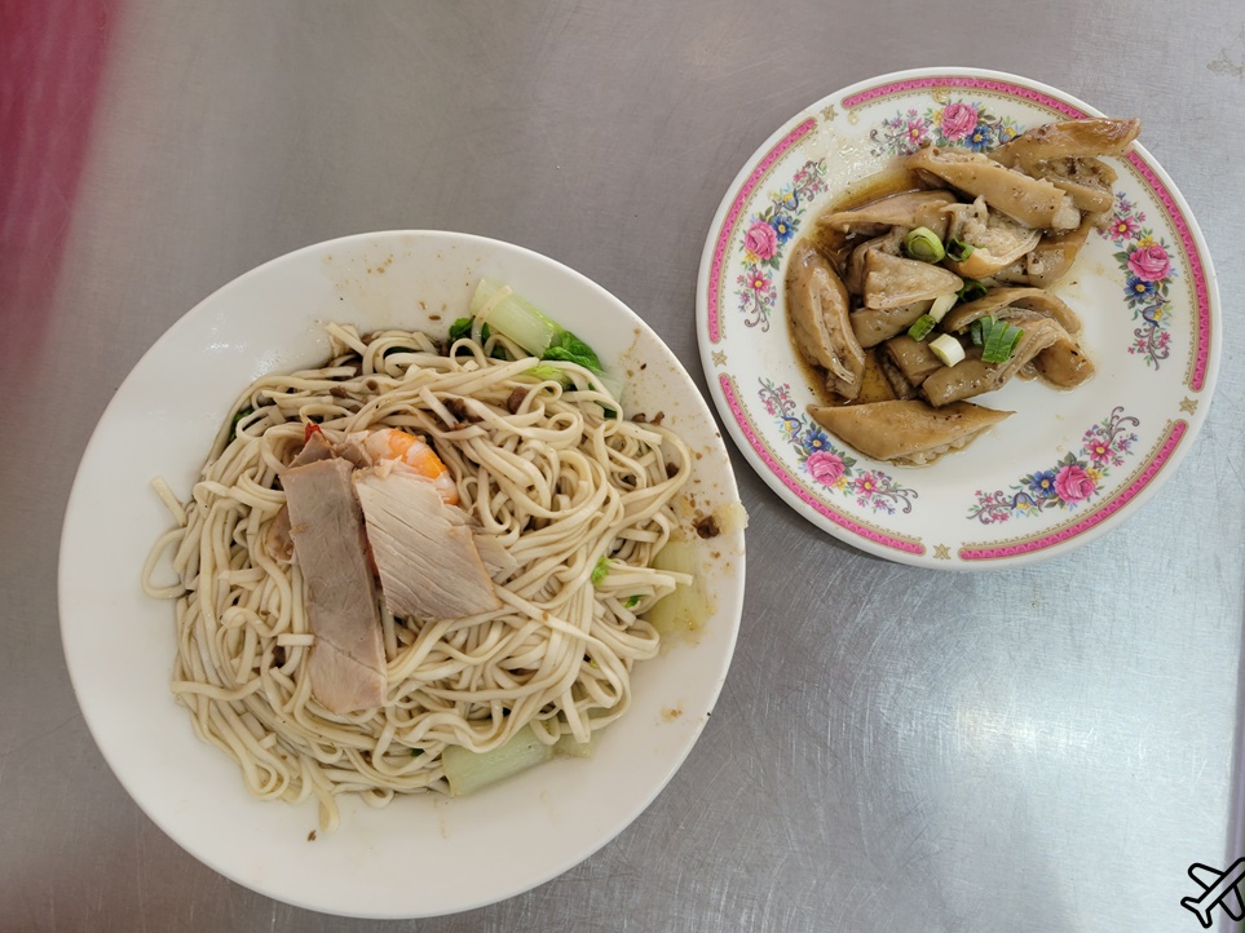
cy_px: 463
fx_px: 971
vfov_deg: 51.3
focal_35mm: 27
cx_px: 626
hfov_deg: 65.3
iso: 125
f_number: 1.8
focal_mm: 5.4
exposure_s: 1/120
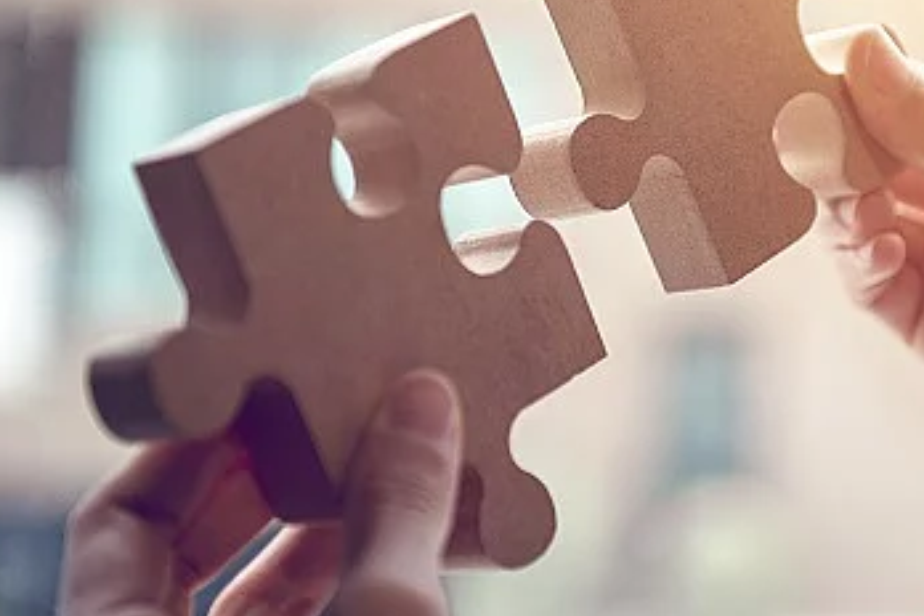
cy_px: 258
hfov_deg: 19.0
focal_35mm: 107
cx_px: 640
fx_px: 2746
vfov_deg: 12.8
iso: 320
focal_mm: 62
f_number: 3.2
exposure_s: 1/200
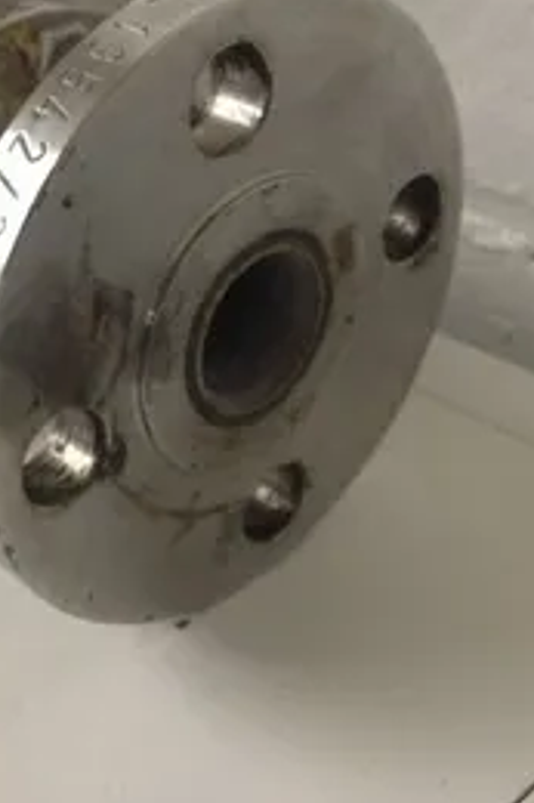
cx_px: 130
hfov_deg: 23.9
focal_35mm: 56
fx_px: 1248
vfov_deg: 35.6
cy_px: 346
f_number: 2.4
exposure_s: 1/20
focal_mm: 4.28
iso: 160
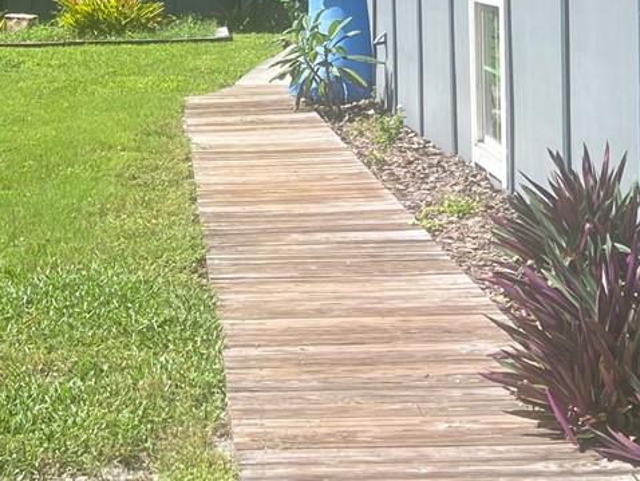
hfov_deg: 22.4
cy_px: -23
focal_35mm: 87
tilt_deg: -2.0
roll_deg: +0.5
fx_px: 1609
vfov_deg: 16.6
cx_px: 213
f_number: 1.5
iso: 50
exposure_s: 1/1972
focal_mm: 5.7
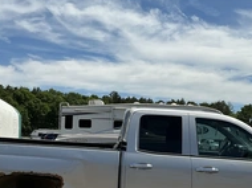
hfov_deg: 32.5
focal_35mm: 59
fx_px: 429
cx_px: 162
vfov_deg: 24.6
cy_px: 126
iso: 25
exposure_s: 1/3322
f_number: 1.8
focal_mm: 3
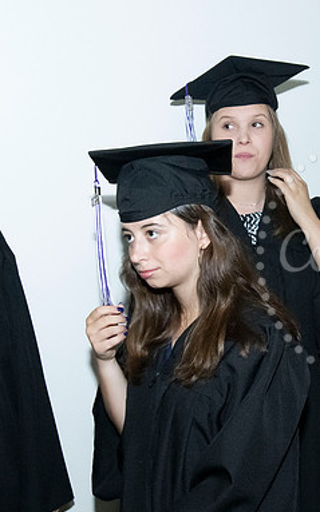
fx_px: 810
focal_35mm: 58
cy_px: 285
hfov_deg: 22.1
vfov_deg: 35.1
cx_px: 241
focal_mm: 26
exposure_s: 1/200
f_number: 7.1
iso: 6400
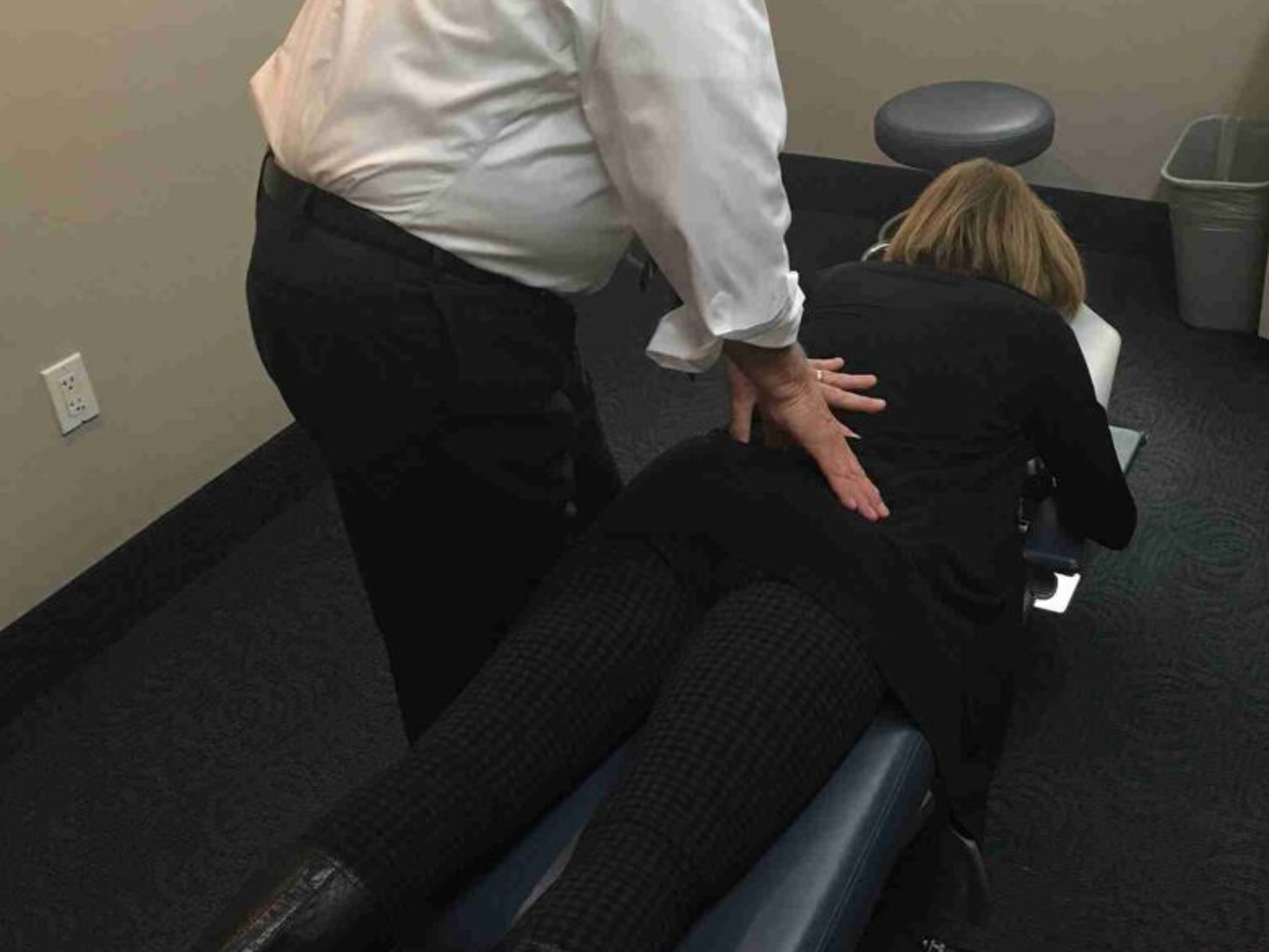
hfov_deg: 48.3
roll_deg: +2.4
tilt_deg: -31.5
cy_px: 344
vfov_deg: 37.5
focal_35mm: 38
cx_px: 829
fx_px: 1393
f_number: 2.2
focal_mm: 4.15
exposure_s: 1/30
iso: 160
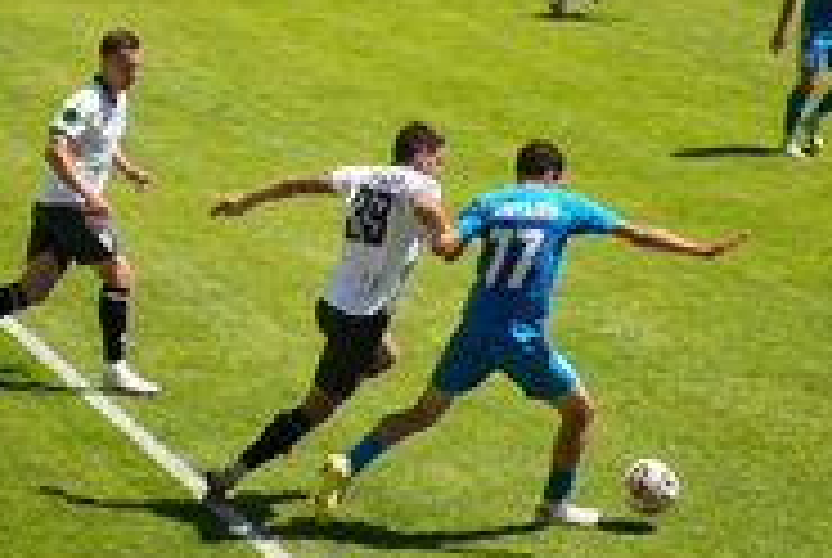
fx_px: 3750
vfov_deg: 8.5
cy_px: 218
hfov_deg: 12.7
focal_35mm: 162
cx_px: 396
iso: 6400
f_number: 2.8
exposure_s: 1/800
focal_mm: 75
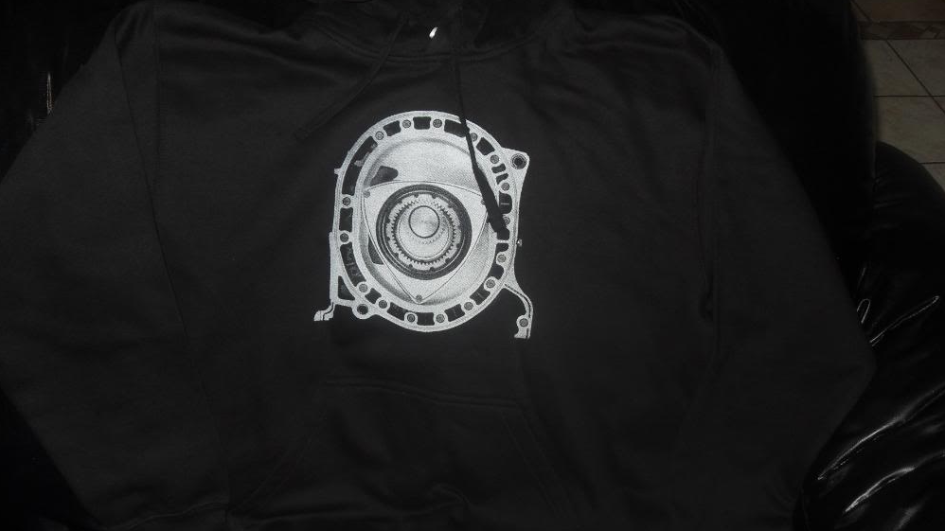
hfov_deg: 52.8
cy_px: 291
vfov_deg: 31.2
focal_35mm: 38
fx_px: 952
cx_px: 463
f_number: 2.8
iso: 100
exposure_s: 1/45
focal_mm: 6.3
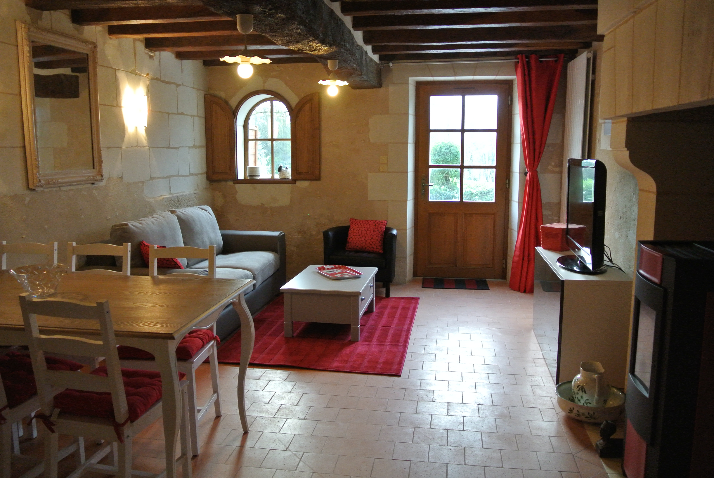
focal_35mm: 29
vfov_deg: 45.1
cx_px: 357
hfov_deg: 63.6
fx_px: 576
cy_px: 239
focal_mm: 11
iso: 800
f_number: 3.5
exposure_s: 1/60
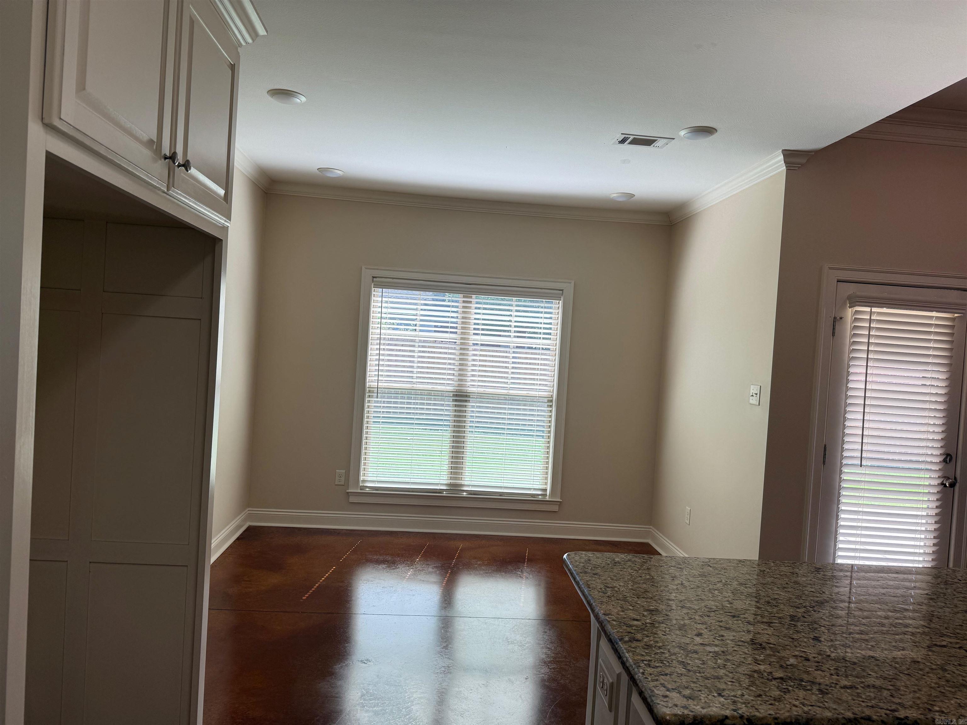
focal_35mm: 24
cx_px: 484
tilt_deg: -0.4
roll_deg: -4.2
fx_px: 670
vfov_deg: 56.8
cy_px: 362
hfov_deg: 71.6
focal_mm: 6.76
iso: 64
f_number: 1.78
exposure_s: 1/190
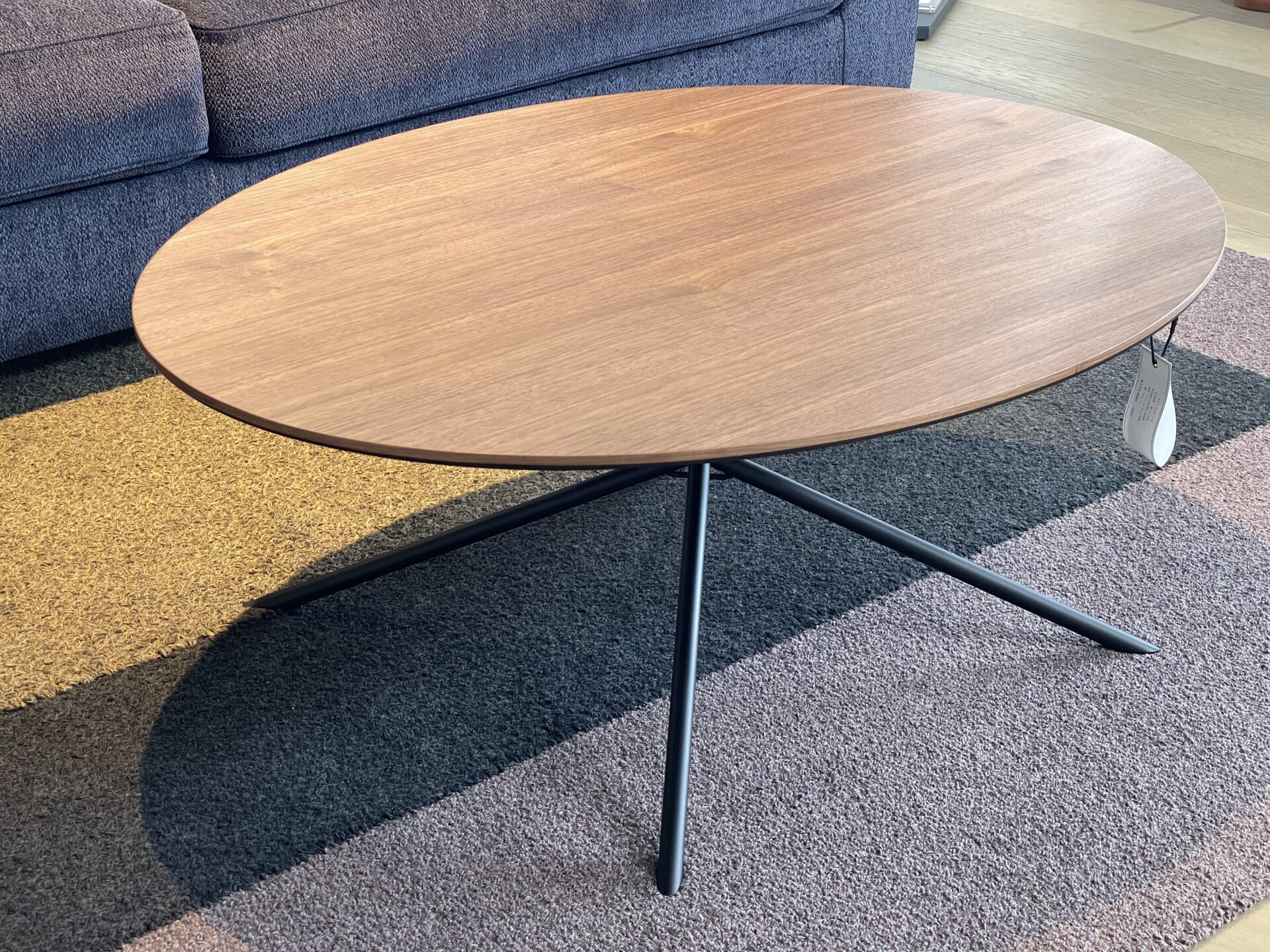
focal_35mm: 64
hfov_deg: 30.3
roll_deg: -0.7
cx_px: 635
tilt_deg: -25.5
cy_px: 476
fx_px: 2348
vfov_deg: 22.9
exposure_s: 1/60
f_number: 2.2
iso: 250
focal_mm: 7.5
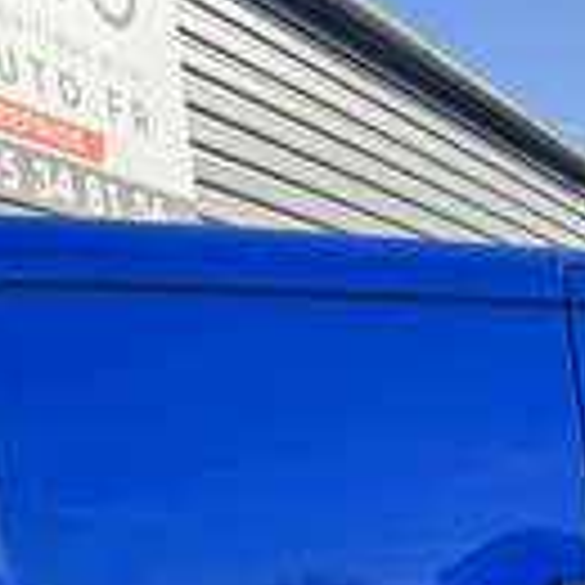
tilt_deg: -10.5
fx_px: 1587
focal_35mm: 83
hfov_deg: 19.6
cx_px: 702
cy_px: 835
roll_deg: +3.5
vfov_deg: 18.8
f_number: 1.78
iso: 80
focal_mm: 6.86
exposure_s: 1/1215
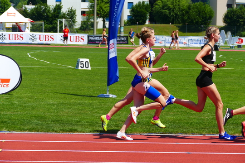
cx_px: 122
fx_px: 1157
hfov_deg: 12.1
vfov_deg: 8.1
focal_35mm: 170
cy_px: 82
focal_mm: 61.93
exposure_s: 1/1300
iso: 125
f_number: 4
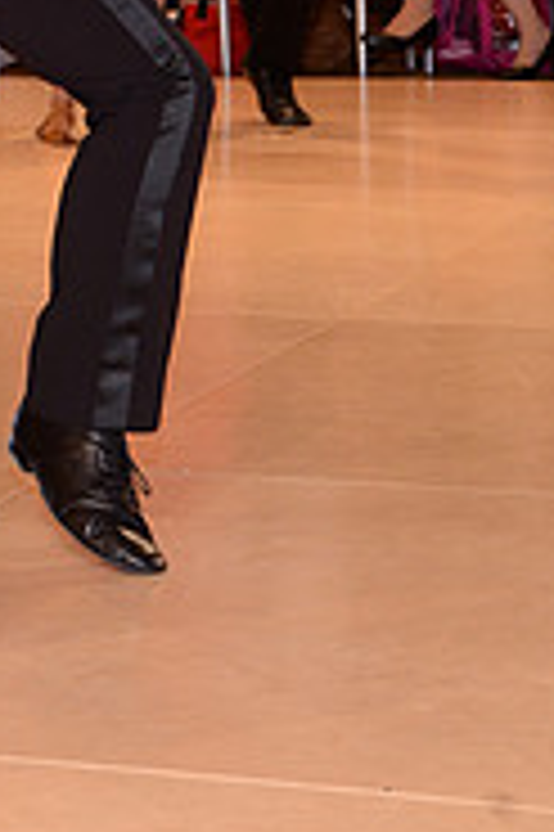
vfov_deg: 11.7
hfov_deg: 7.9
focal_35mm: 172
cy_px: -211
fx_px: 3977
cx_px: -205
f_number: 5.6
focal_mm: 55
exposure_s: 1/250
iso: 1250
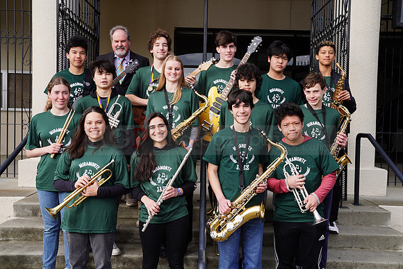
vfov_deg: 38.9
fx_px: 381
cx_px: 202
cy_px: 134
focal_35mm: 34
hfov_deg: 55.8
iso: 100
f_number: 7.1
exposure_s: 1/200
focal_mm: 34
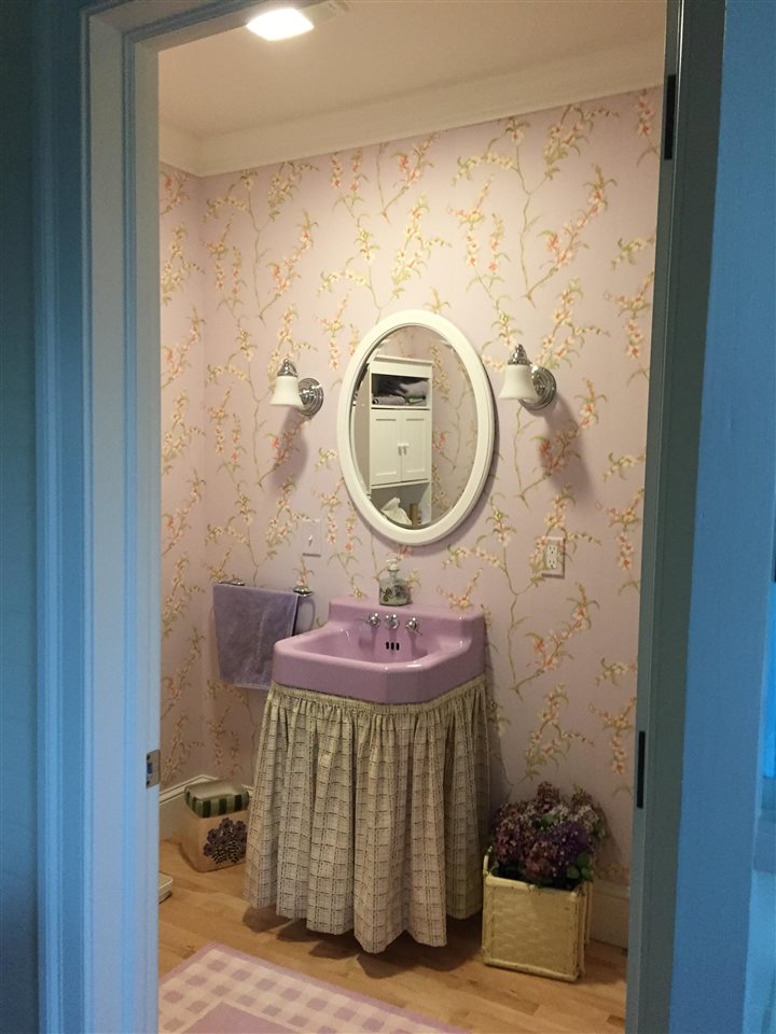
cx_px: 388
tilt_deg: -4.9
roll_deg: -0.4
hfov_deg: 48.2
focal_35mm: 29
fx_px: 867
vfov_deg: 61.7
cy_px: 517
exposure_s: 1/33
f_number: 2.2
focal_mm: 4.15
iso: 250
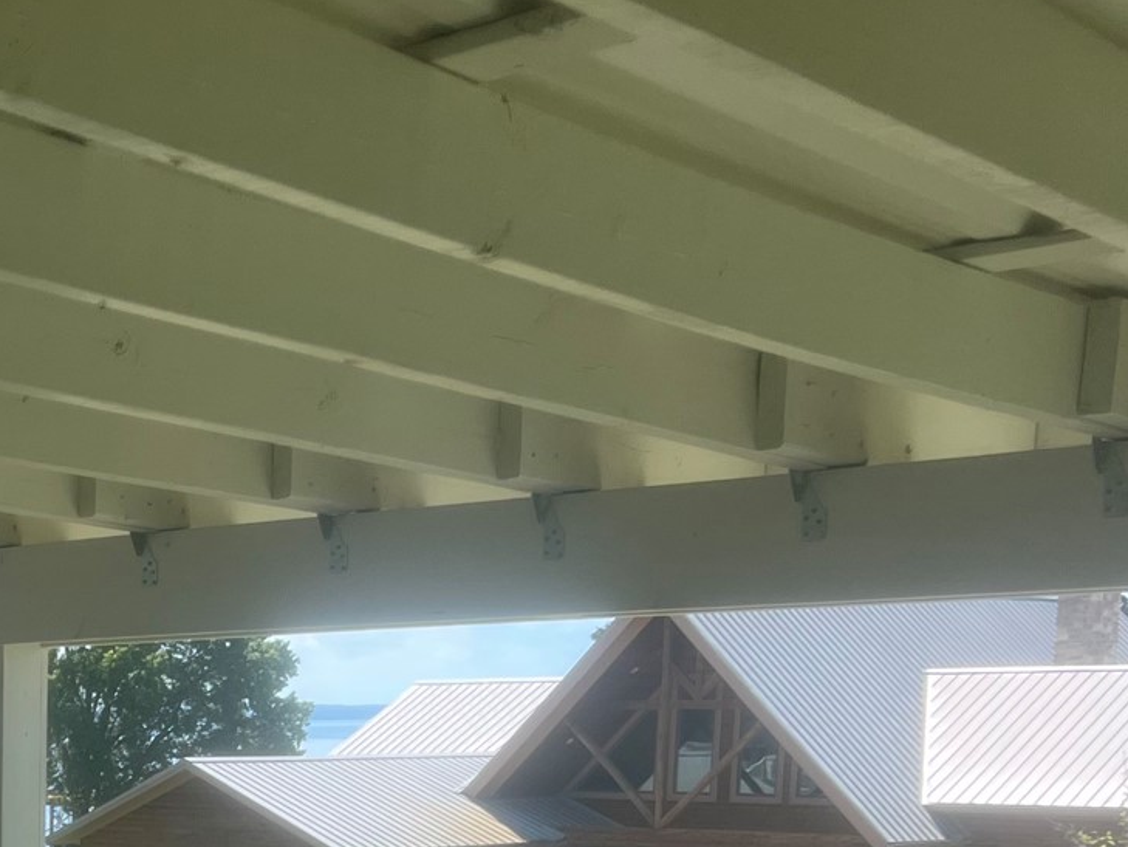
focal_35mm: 73
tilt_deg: -7.4
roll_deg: +0.8
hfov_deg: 24.2
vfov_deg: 19.0
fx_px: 2379
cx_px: -229
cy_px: 1022
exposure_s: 1/2299
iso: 50
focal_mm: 5.7
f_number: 1.5
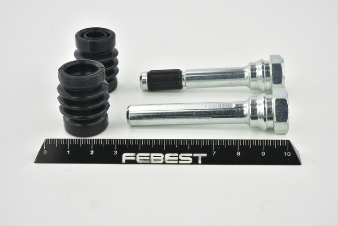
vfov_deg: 22.6
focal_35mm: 60
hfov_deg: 33.4
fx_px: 563
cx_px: 169
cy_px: 113
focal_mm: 60
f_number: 32
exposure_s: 1/2.5
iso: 64
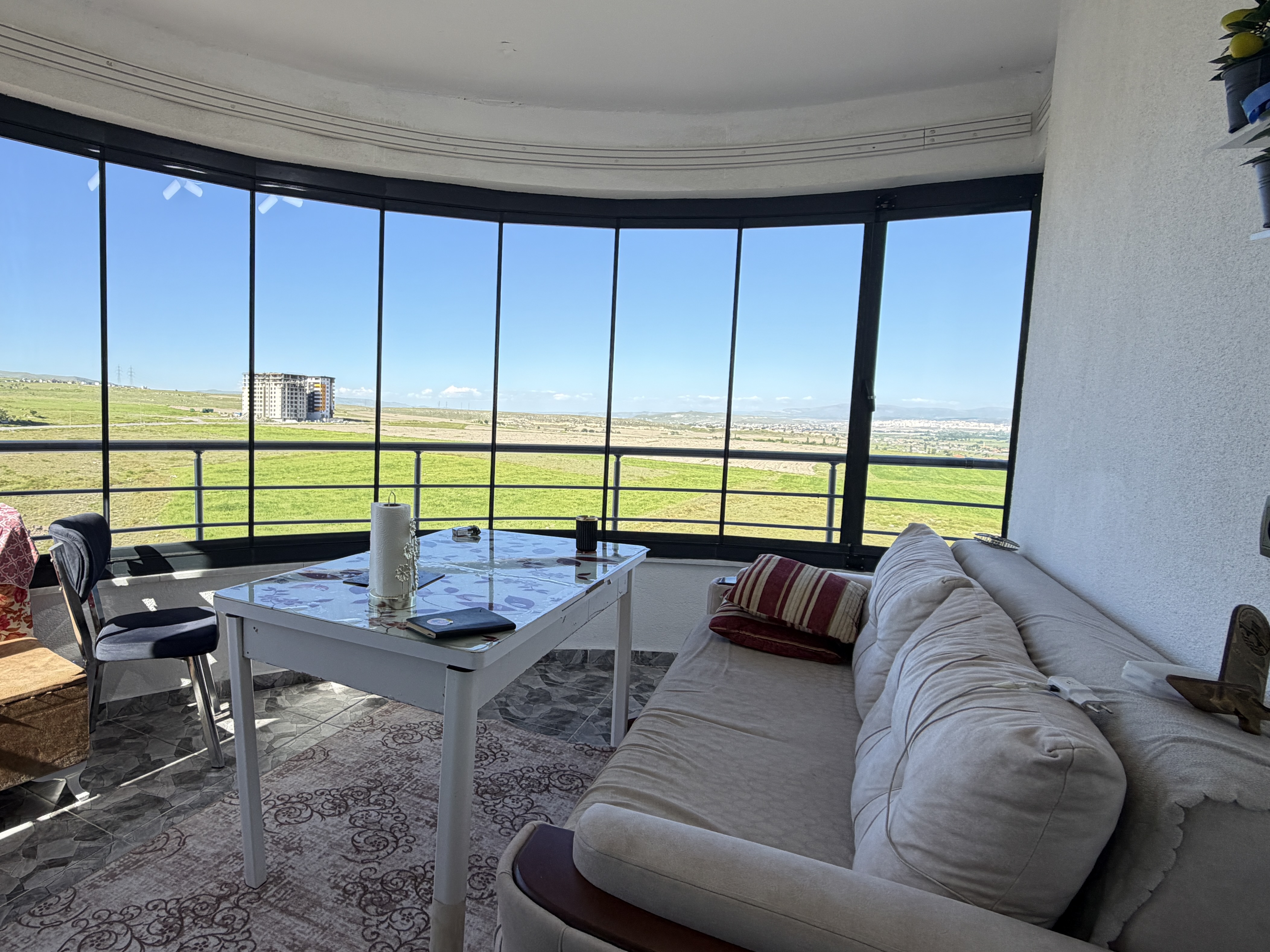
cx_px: 451
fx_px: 697
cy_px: 472
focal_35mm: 19
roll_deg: -1.4
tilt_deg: -5.6
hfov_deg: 82.5
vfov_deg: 68.7
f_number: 2.2
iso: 64
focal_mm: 2.22
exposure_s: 1/433
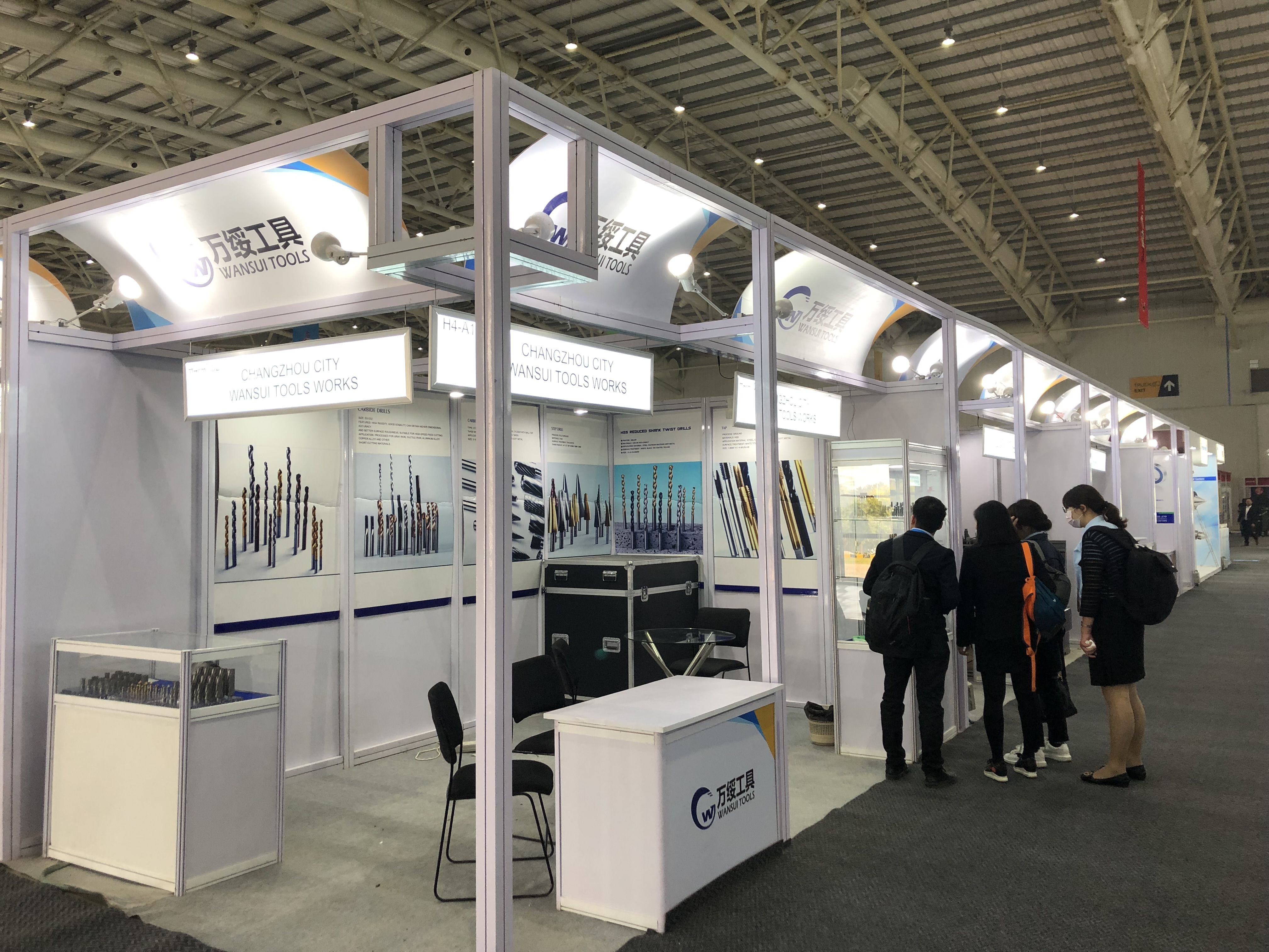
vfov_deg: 49.7
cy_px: 476
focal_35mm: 28
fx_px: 1026
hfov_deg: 63.4
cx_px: 634
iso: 32
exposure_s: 1/51
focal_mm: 4
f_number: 1.8
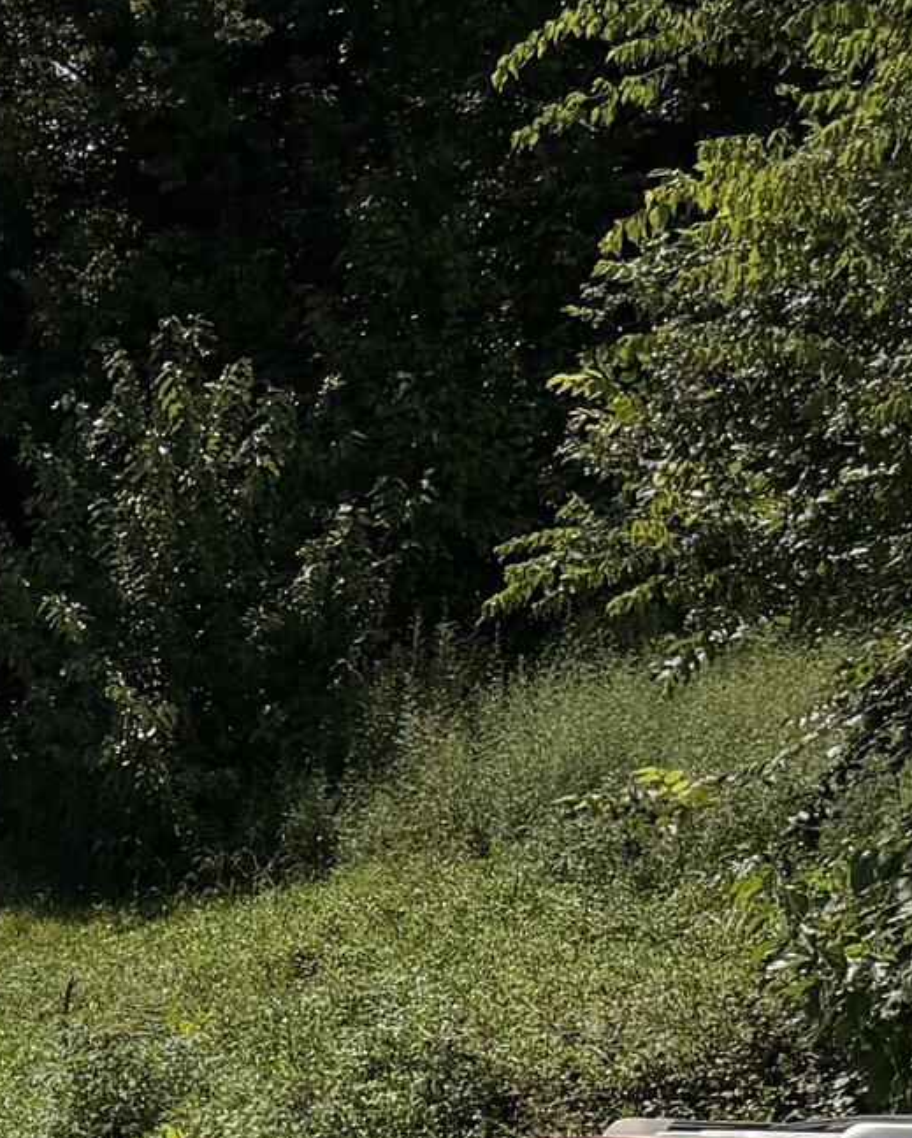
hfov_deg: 11.8
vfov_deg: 15.5
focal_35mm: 111
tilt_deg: -13.8
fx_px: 3742
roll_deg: -3.2
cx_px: -1121
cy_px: 1867
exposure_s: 1/9091
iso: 80
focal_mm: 6.76
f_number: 1.78
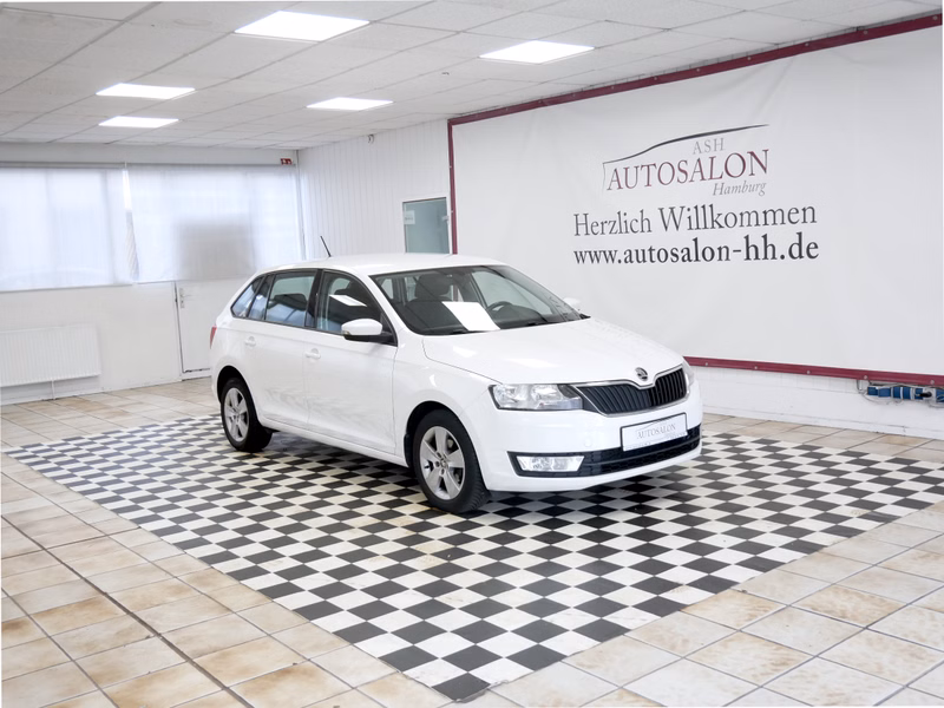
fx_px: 982
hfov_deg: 51.4
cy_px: 354
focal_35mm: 36
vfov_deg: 39.7
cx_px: 472
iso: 500
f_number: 3.9
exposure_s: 1/60
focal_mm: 18
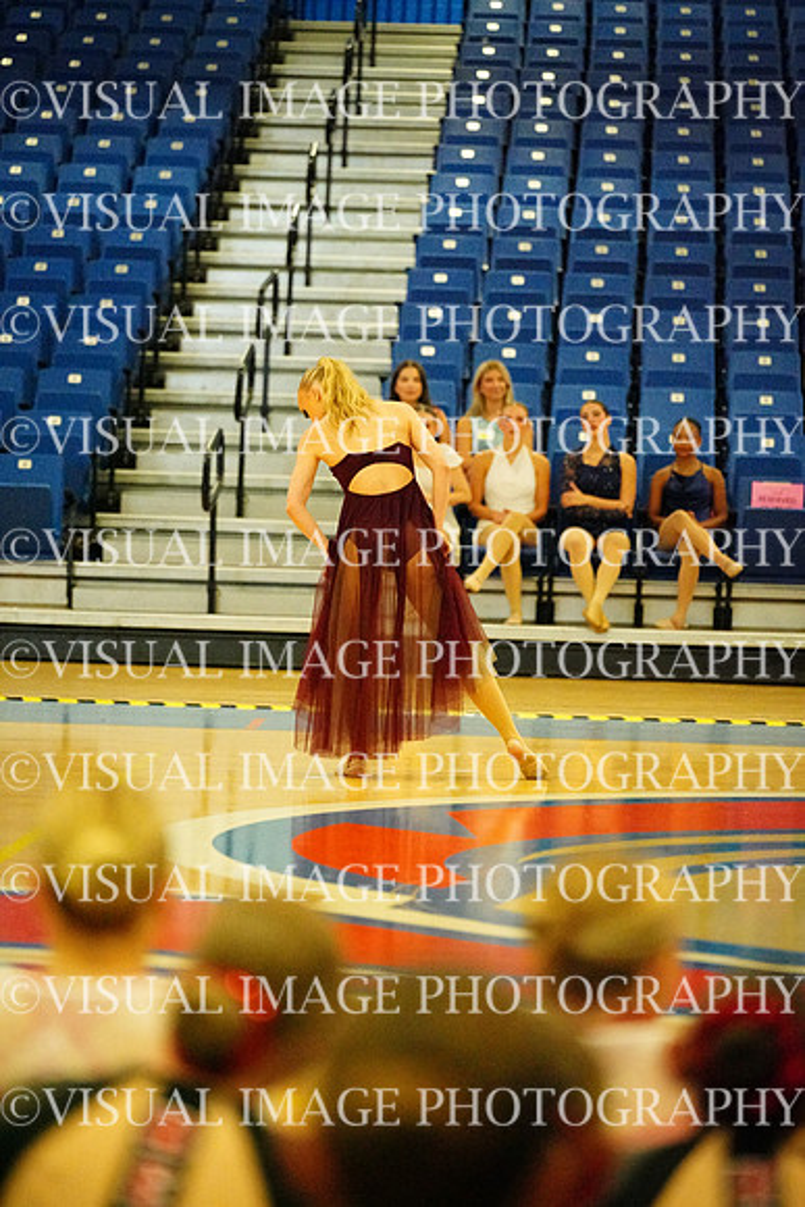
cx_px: 402
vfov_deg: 13.7
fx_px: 5028
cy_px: 604
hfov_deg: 9.2
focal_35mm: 150
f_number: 2.8
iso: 25600
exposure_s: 1/1600
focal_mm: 150
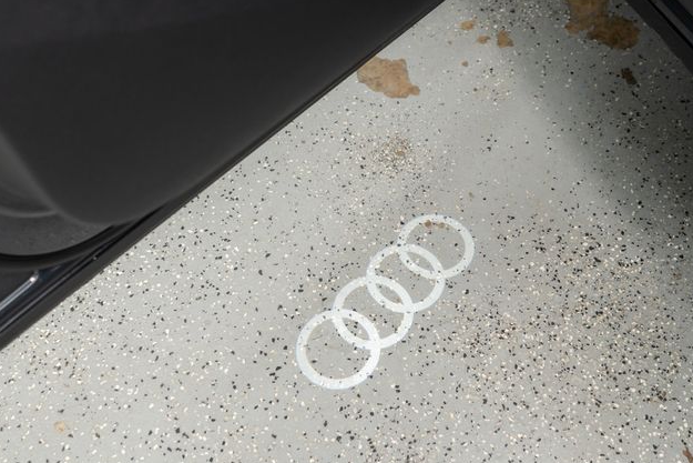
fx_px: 828
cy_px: 232
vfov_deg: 31.2
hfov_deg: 45.4
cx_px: 348
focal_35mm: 43
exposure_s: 1/50
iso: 400
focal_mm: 28
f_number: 3.2
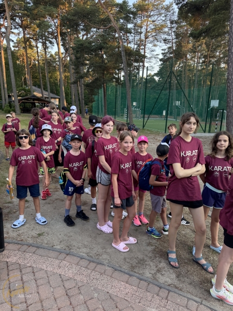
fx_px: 215
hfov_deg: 56.8
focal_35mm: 24
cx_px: 116
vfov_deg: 71.6
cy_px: 156
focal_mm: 6.76
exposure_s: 1/138
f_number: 1.78
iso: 100
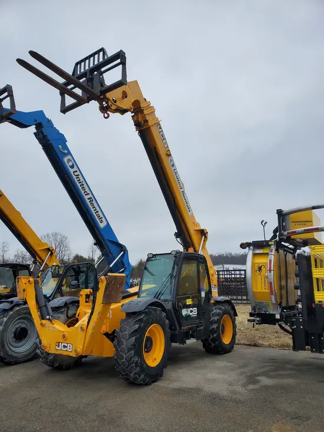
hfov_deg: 53.1
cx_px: 162
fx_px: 324
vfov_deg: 67.3
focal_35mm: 26
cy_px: 216
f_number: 2.4
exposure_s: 1/691
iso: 50
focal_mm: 4.3
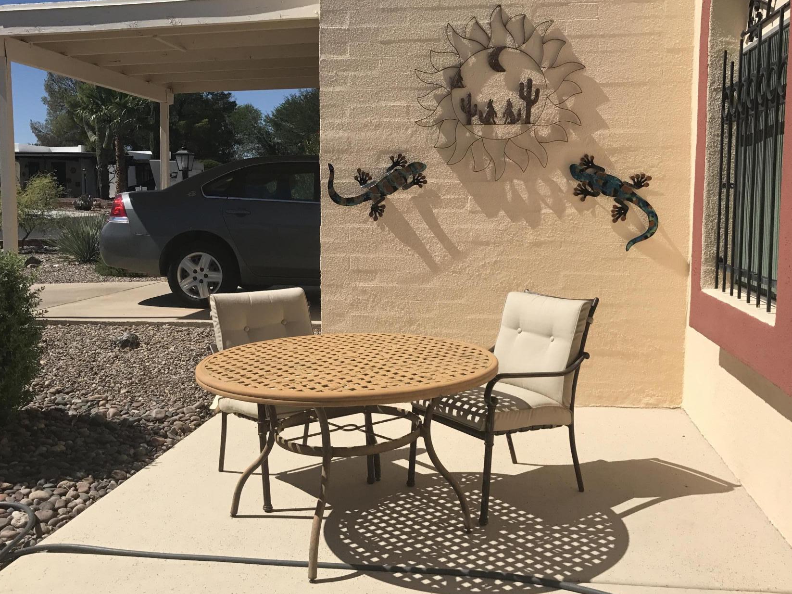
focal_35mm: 34
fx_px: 778
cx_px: 392
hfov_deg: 54.0
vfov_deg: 41.8
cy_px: 273
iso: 20
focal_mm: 3.99
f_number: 1.8
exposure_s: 1/5051
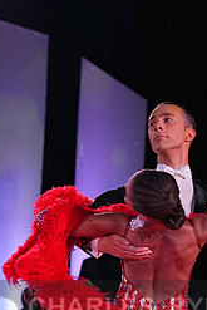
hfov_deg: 6.2
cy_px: 323
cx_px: 106
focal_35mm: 223
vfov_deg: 9.2
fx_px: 1921
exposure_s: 1/250
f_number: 5
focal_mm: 95
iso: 2500
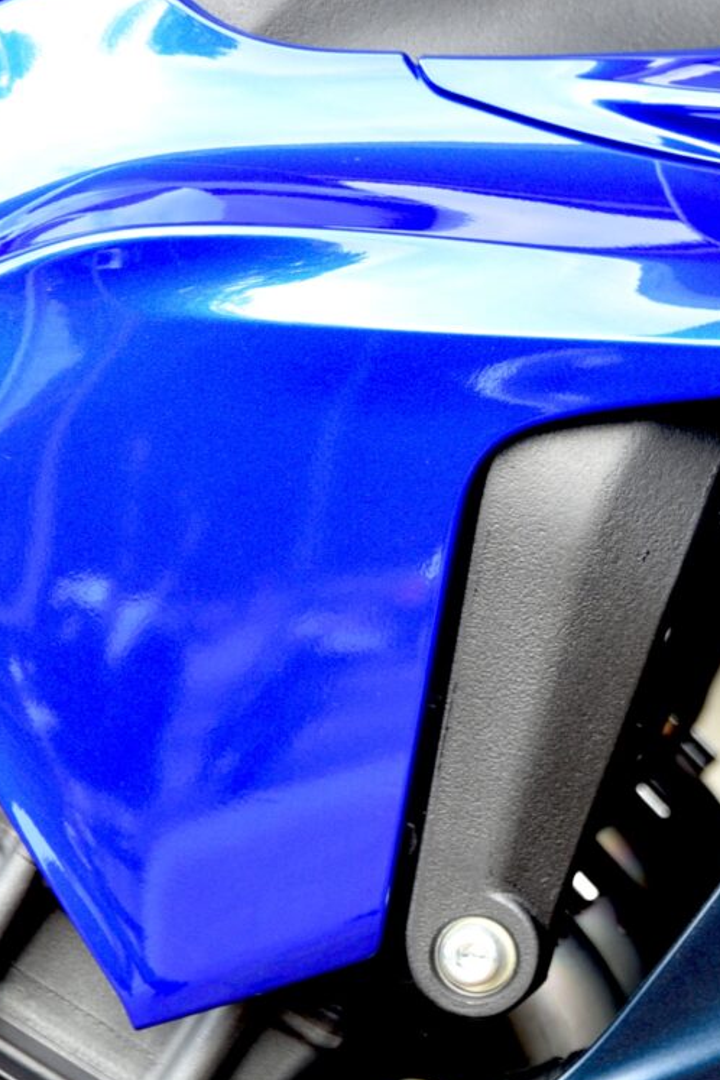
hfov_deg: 5.7
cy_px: 496
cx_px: 1189
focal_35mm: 240
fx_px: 7199
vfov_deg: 8.6
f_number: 2.8
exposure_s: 1/60
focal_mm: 70
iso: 200
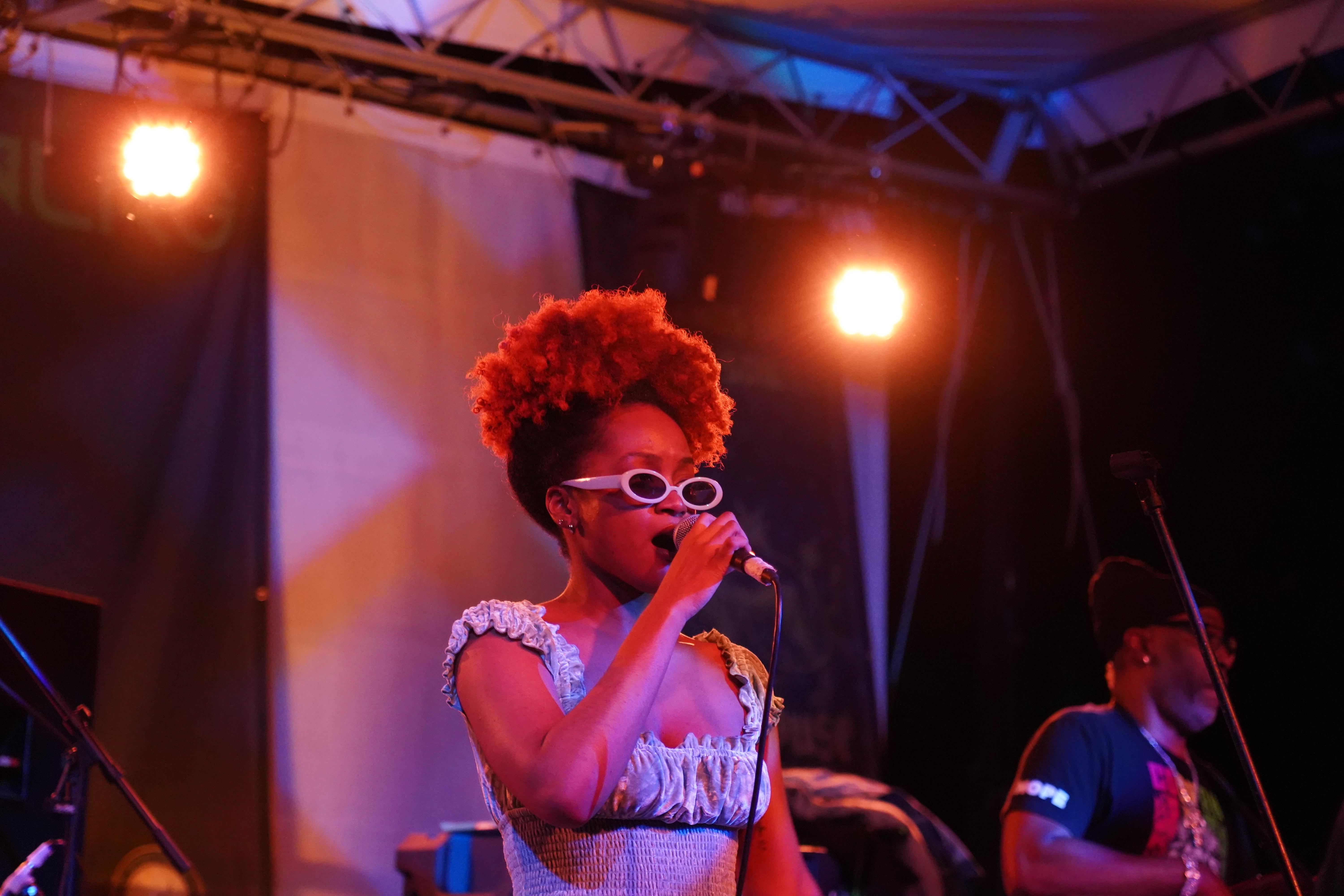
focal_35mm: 105
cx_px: 672
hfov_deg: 19.5
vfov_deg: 13.0
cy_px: 448
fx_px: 3920
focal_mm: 105
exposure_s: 1/160
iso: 10000
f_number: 4
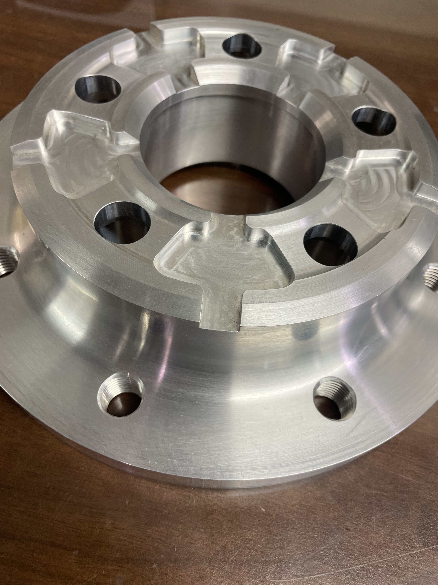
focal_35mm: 26
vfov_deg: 67.3
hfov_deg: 53.1
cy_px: 292
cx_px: 219
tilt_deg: -59.4
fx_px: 439
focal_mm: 4.2
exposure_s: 1/120
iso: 100
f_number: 1.6
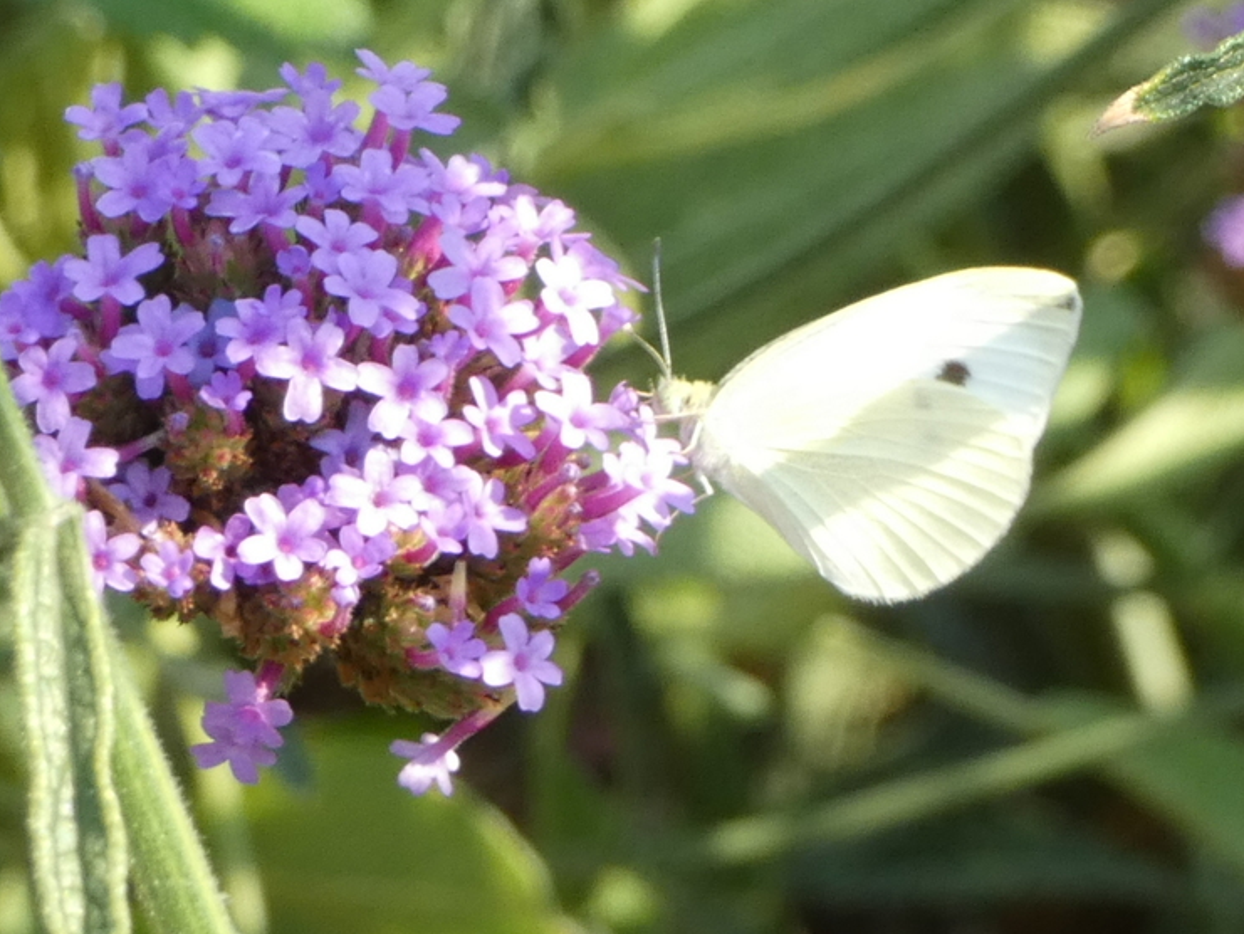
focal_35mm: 297
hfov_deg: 6.7
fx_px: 10675
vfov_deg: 5.0
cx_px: 580
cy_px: 430
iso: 160
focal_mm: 46.2
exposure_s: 1/80
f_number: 5.5
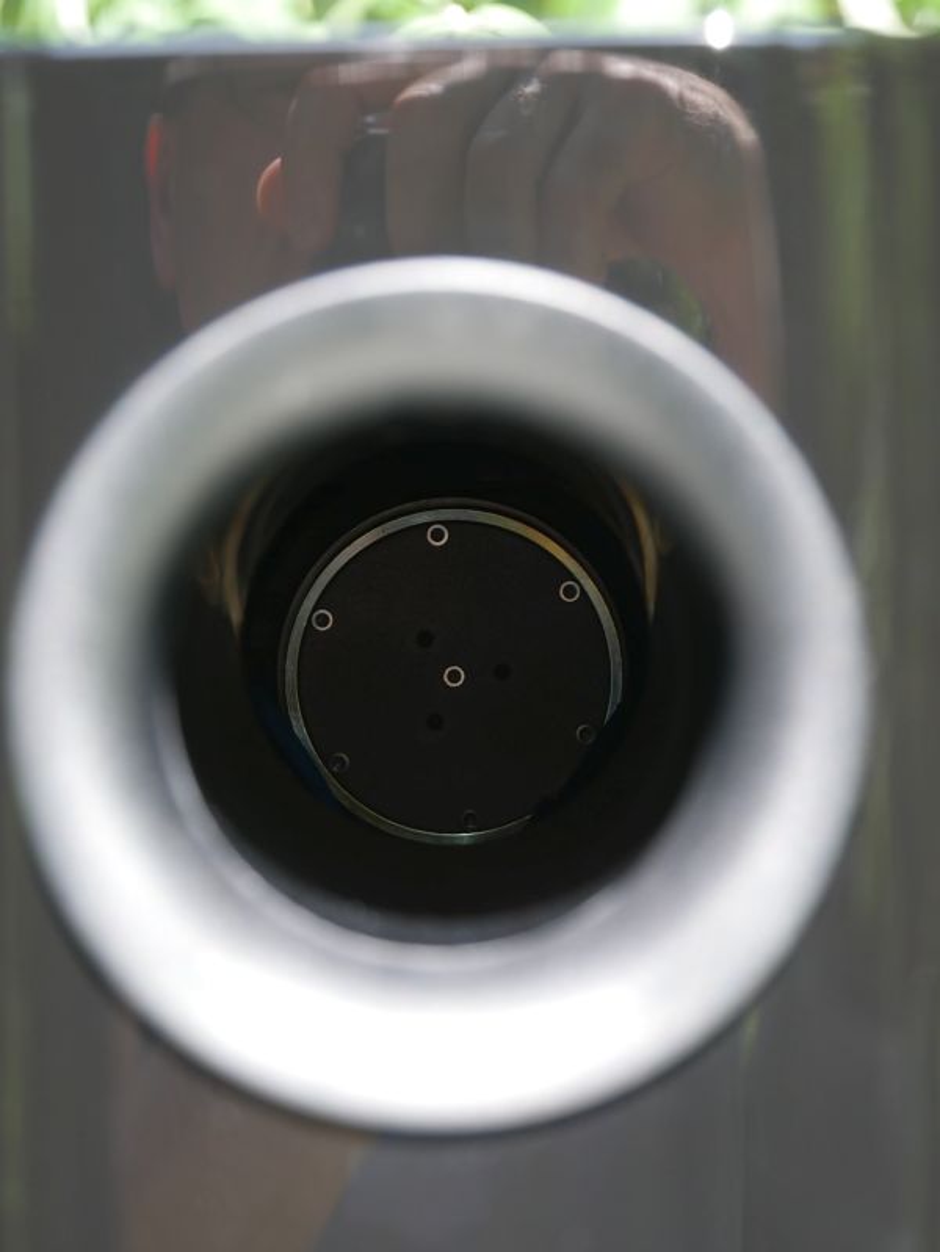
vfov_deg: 17.9
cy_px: 626
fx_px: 3980
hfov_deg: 13.5
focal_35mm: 110
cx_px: 470
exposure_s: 1/125
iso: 400
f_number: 5.1
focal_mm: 55
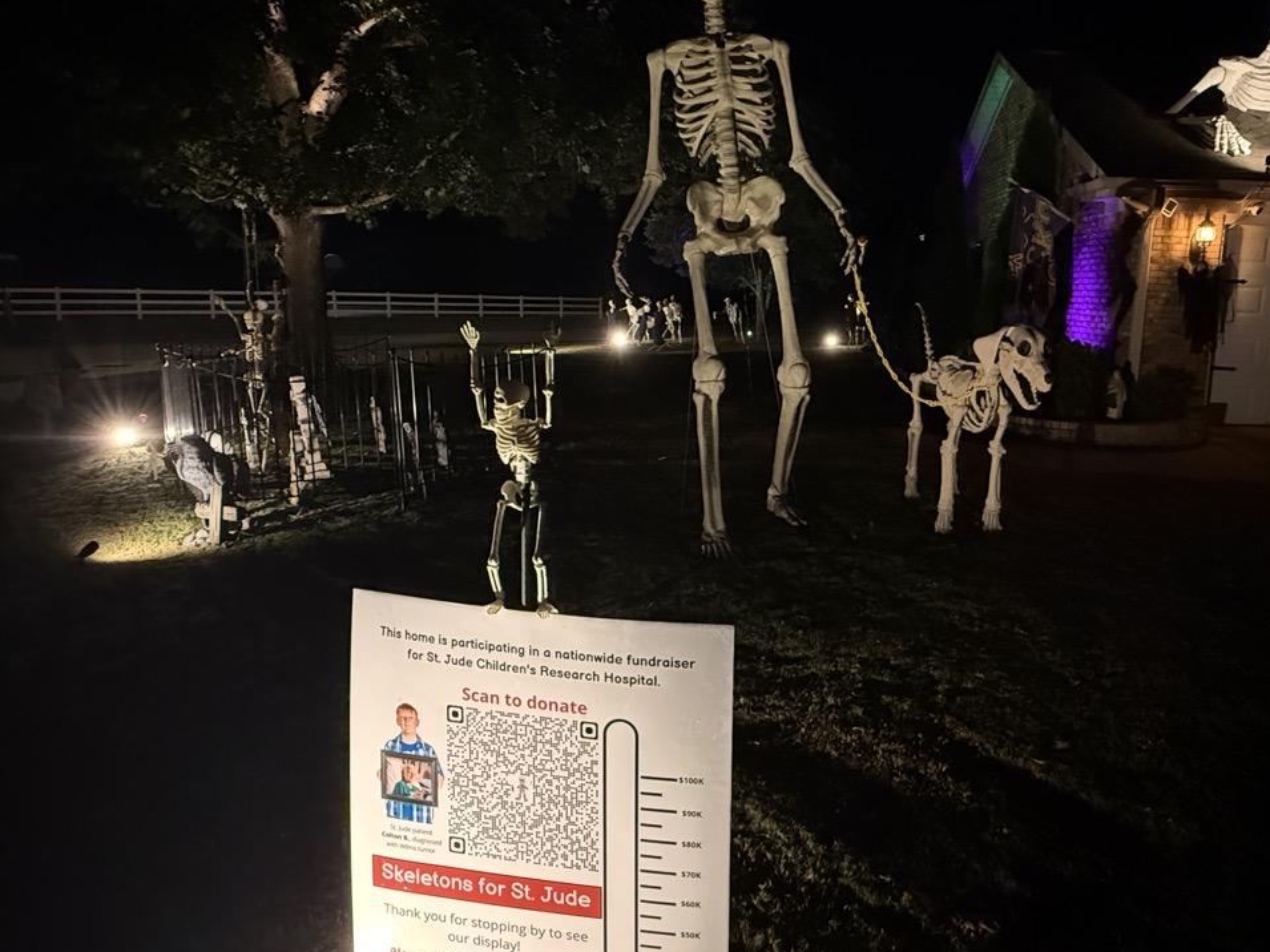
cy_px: 400
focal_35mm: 22
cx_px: 751
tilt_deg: -7.2
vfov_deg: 60.7
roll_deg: -1.4
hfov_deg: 75.7
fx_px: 807
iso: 1250
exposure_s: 1/30
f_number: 2.2
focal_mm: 2.22
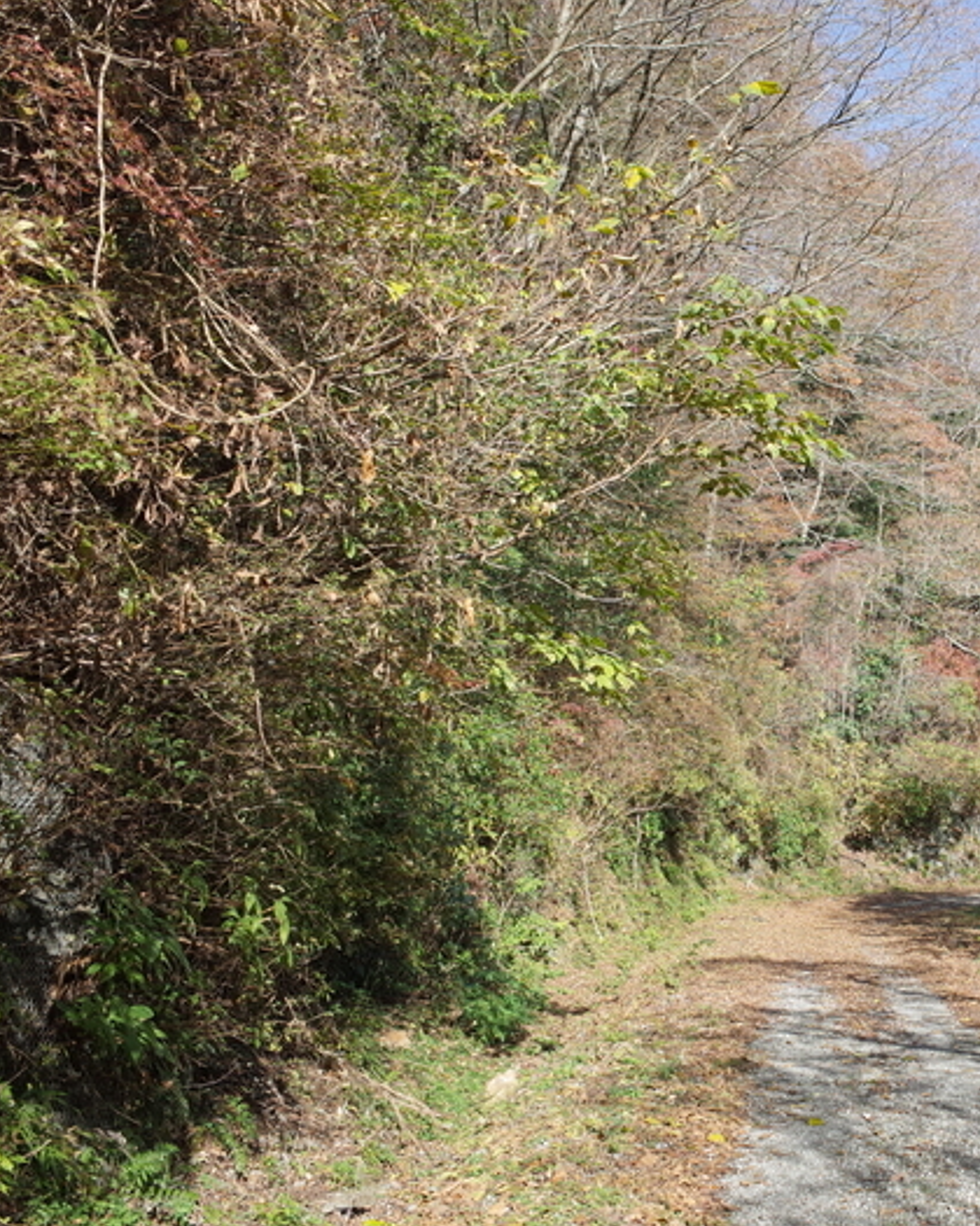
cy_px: 614
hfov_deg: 34.7
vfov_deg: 45.8
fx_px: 1450
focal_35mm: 40
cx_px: 922
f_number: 3.5
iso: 160
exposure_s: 1/640
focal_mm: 18.3
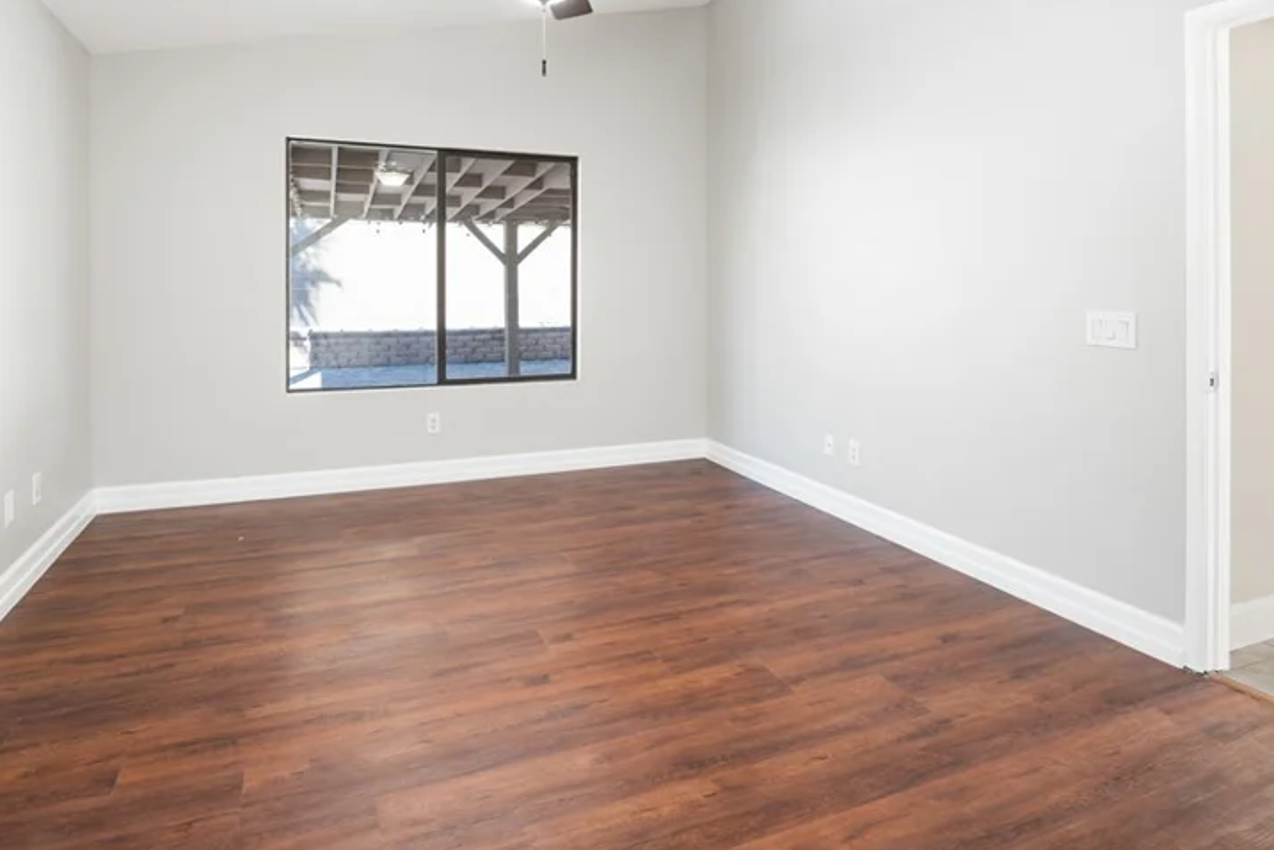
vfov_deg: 60.3
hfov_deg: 83.9
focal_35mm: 20
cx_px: 599
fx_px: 708
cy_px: 275
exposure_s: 5
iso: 100
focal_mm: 14
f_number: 9
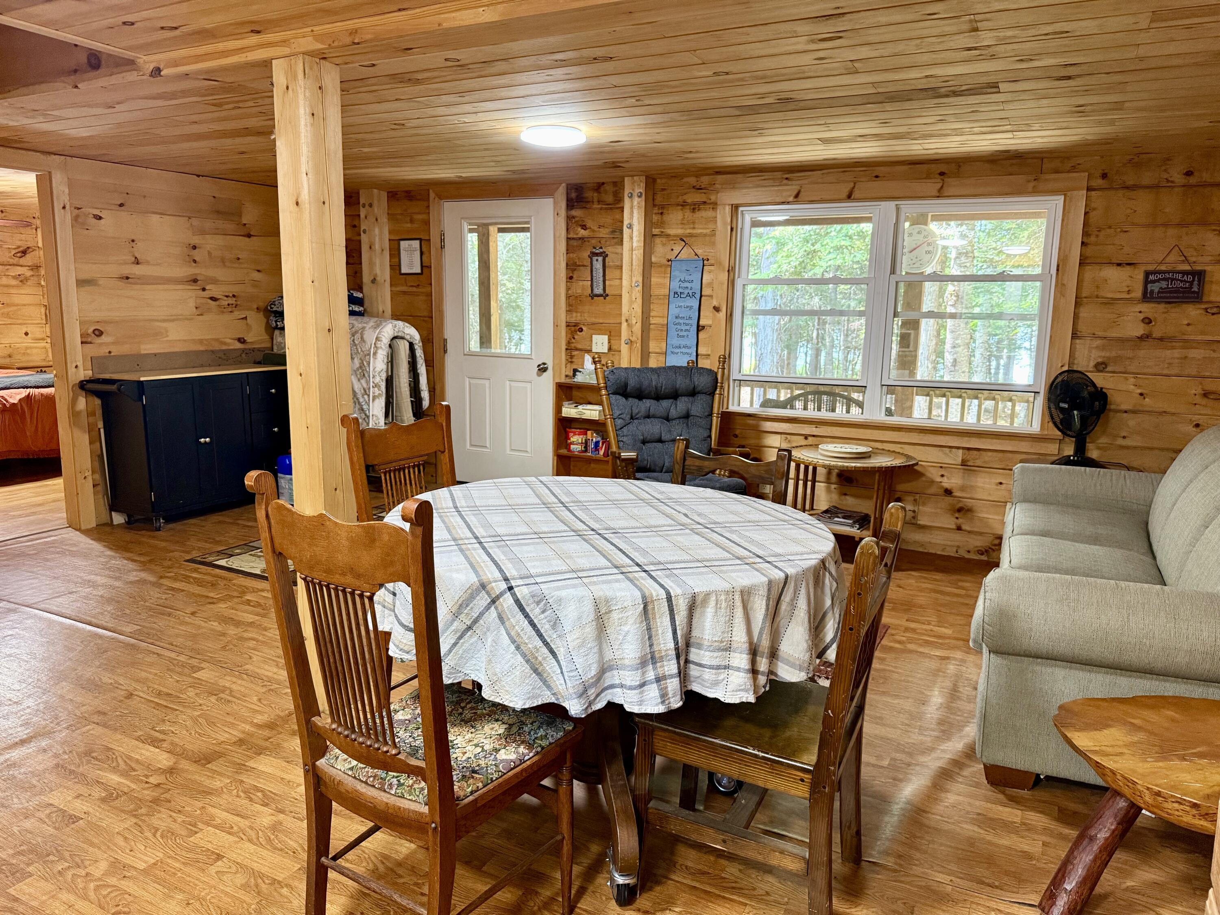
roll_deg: -0.6
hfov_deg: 71.6
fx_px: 846
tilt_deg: -10.1
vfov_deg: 56.8
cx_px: 610
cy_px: 458
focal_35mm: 24
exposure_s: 1/60
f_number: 1.78
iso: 400
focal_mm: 6.76
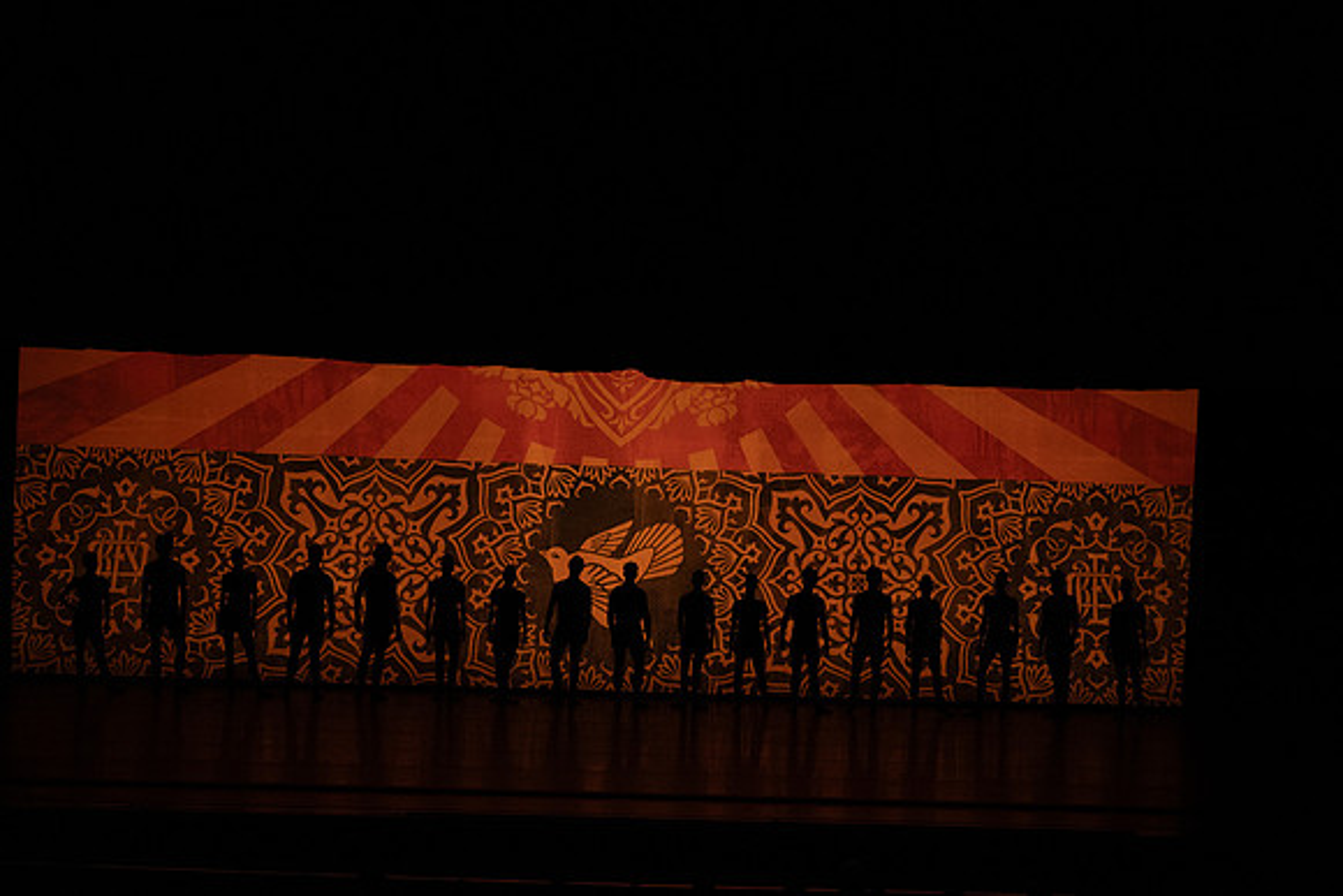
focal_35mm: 100
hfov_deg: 20.4
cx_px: 672
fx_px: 3731
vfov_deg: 13.7
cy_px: 448
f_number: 6.3
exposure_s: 1/400
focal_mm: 100
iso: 6400
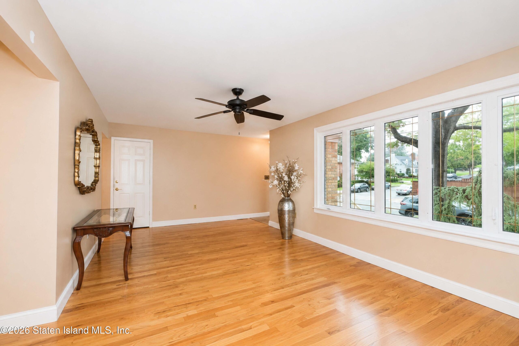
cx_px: 260
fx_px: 216
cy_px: 173
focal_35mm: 15
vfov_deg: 77.3
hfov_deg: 100.4
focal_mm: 10
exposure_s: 1/60
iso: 2000
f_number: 7.1
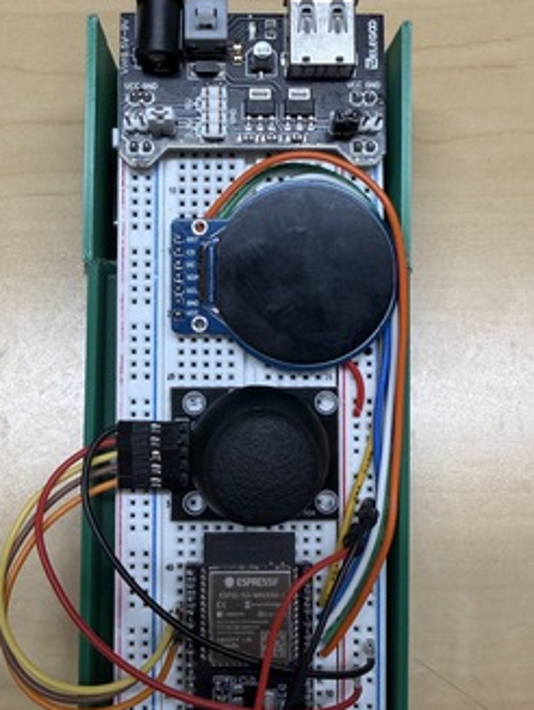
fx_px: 862
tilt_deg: -77.3
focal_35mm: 42
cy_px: 362
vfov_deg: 44.7
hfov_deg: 34.4
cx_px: 245
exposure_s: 1/120
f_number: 2.2
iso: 125
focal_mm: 2.22
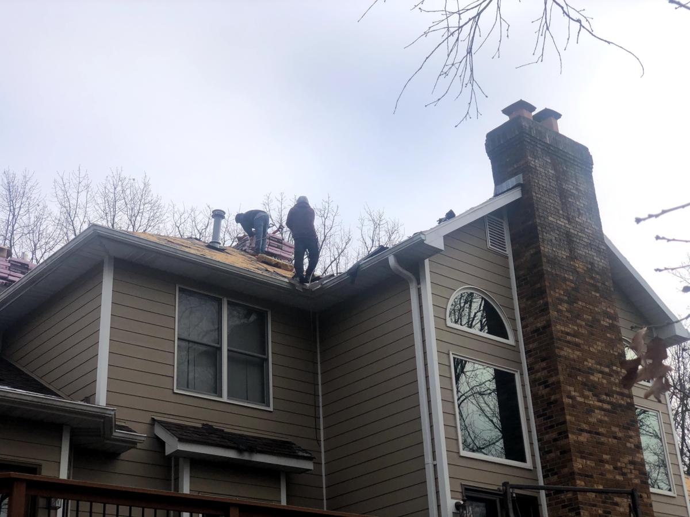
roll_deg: +3.3
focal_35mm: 52
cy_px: 258
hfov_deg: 36.8
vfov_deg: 28.0
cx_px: 345
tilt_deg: +26.7
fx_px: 1037
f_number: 2.4
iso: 16
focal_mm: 6
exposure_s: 1/906
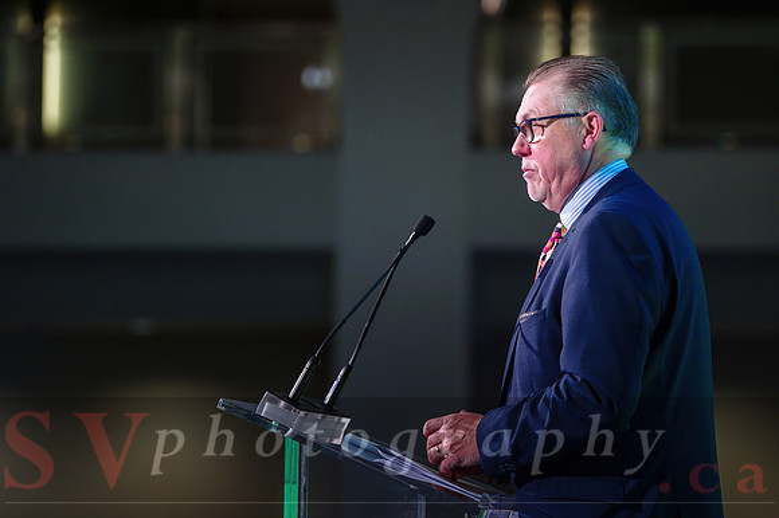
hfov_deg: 13.9
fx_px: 3200
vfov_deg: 9.3
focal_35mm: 148
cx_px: 435
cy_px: 236
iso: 1600
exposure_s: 1/160
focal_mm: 130
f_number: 2.8
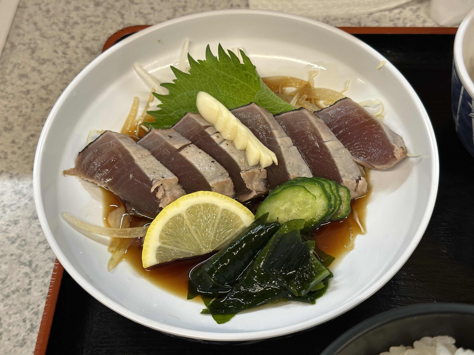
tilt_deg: -55.1
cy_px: 178
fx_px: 657
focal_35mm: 48
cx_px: 237
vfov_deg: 30.3
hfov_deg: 39.7
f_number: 1.78
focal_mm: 6.86
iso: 100
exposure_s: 1/60
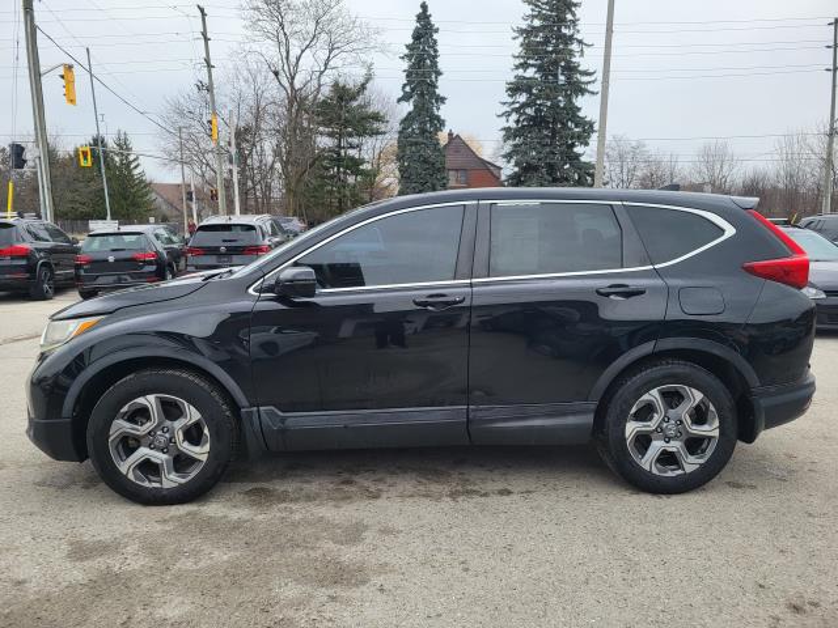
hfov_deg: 67.3
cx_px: 419
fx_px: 629
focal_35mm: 26
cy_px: 314
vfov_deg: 53.1
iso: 40
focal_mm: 5.4
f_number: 1.8
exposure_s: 1/574
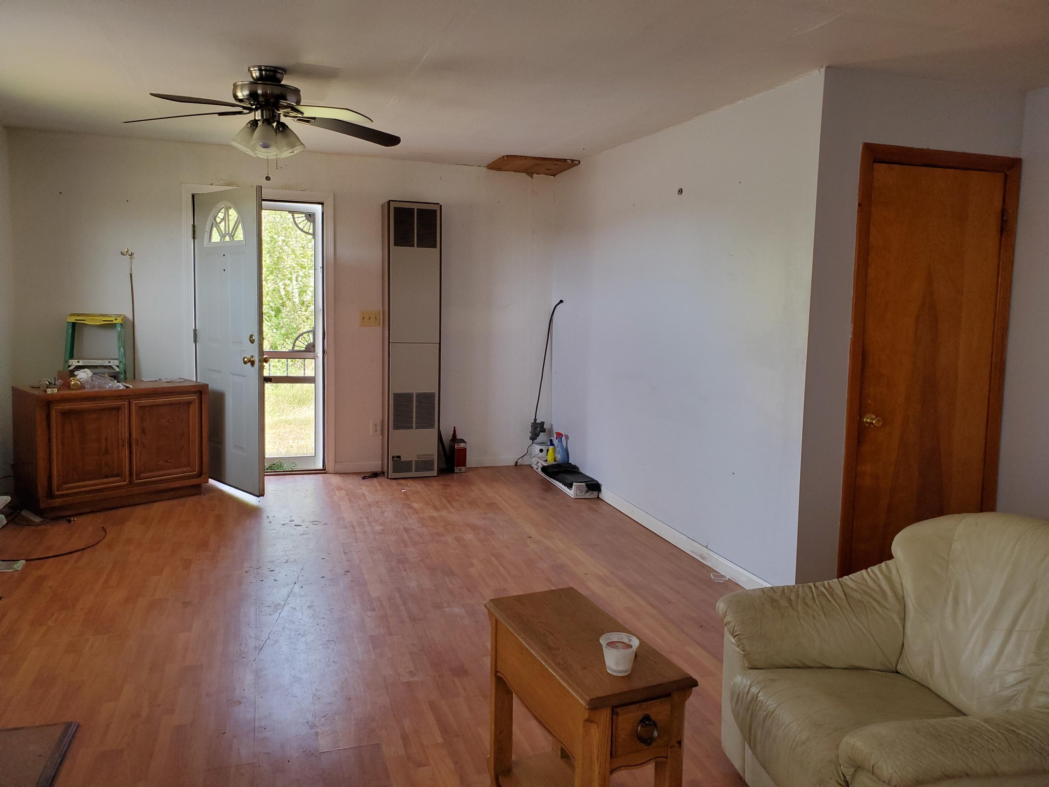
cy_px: 394
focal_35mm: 26
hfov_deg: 67.3
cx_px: 524
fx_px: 788
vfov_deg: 53.1
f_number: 2.4
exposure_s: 1/120
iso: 200
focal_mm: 4.3
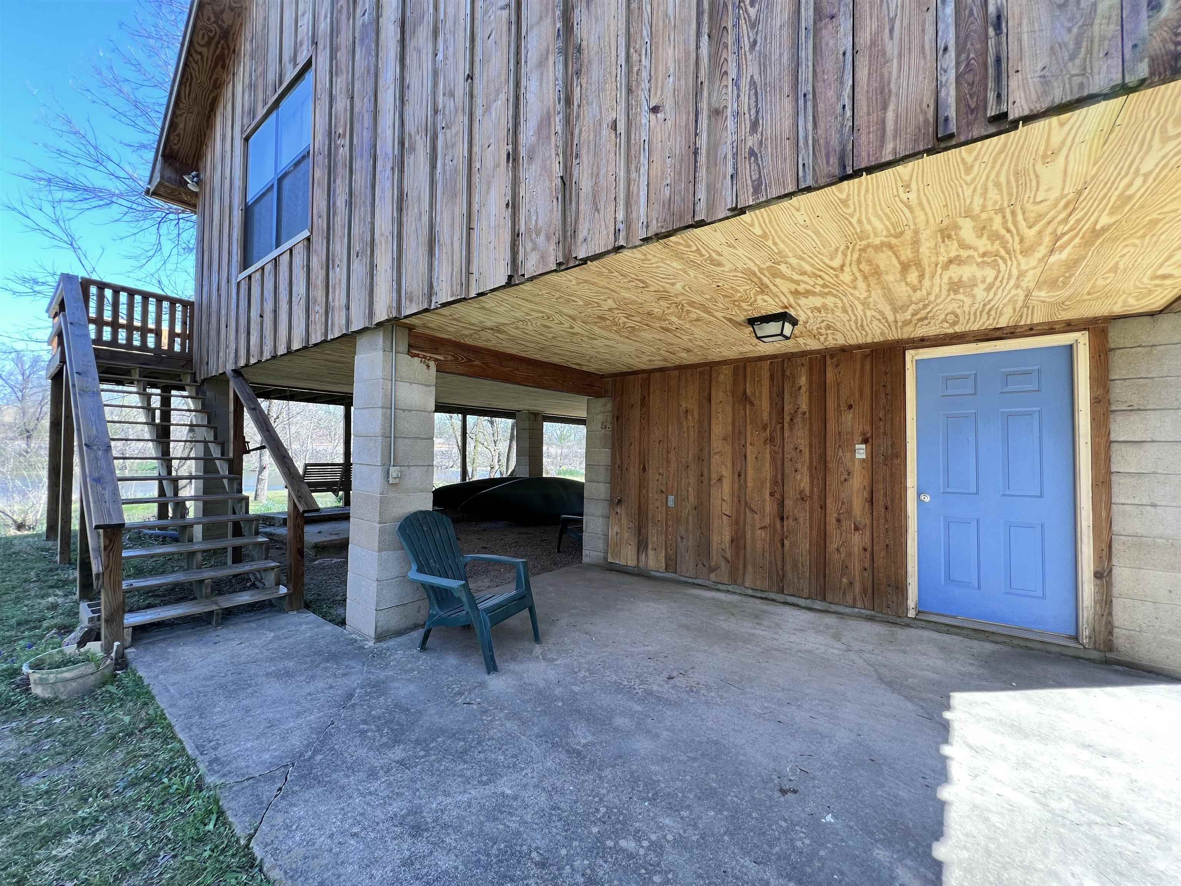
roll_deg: -1.0
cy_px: 443
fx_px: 444
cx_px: 590
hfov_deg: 106.2
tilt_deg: +1.8
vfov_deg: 89.9
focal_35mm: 13
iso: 32
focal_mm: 1.57
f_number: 1.8
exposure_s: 1/99
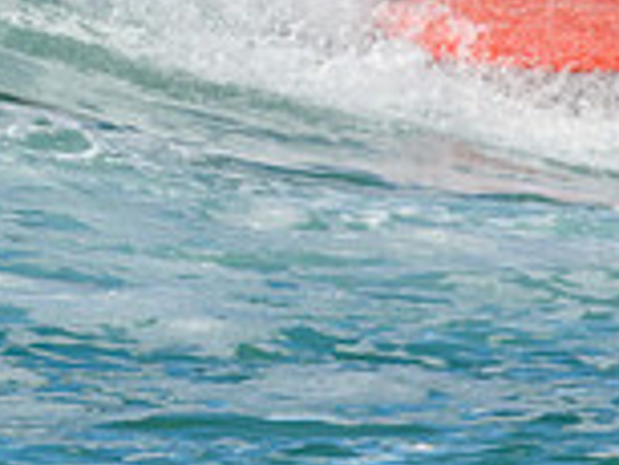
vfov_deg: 0.4
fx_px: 71745
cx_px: -71
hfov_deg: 0.5
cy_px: -276
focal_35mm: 4009
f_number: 11
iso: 720
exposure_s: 1/2000
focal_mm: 800
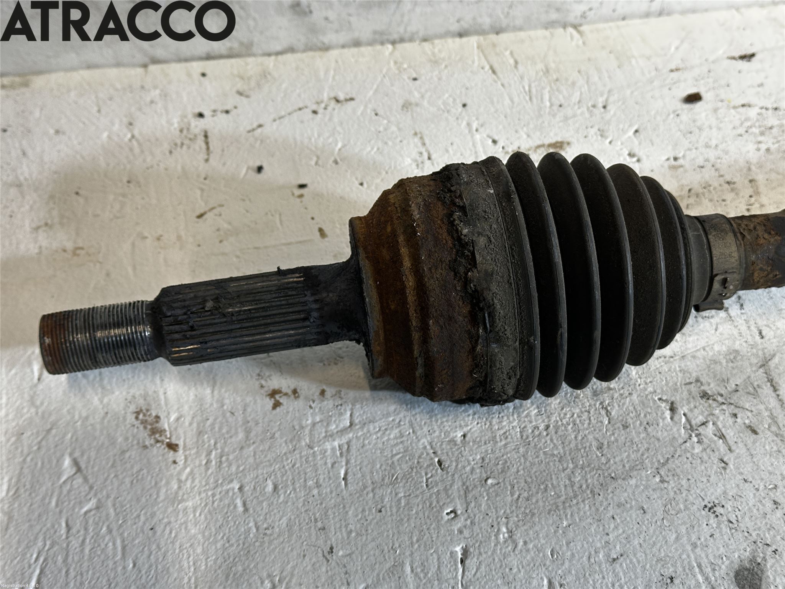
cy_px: 294
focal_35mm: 48
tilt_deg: -49.2
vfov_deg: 30.3
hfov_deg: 39.7
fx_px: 1089
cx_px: 392
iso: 160
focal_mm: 6.86
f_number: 1.78
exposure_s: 1/50
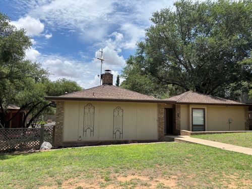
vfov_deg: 53.1
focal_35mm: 26
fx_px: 189
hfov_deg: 67.3
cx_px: 126
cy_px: 94
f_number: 1.6
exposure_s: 1/4082
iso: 50
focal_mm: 5.96
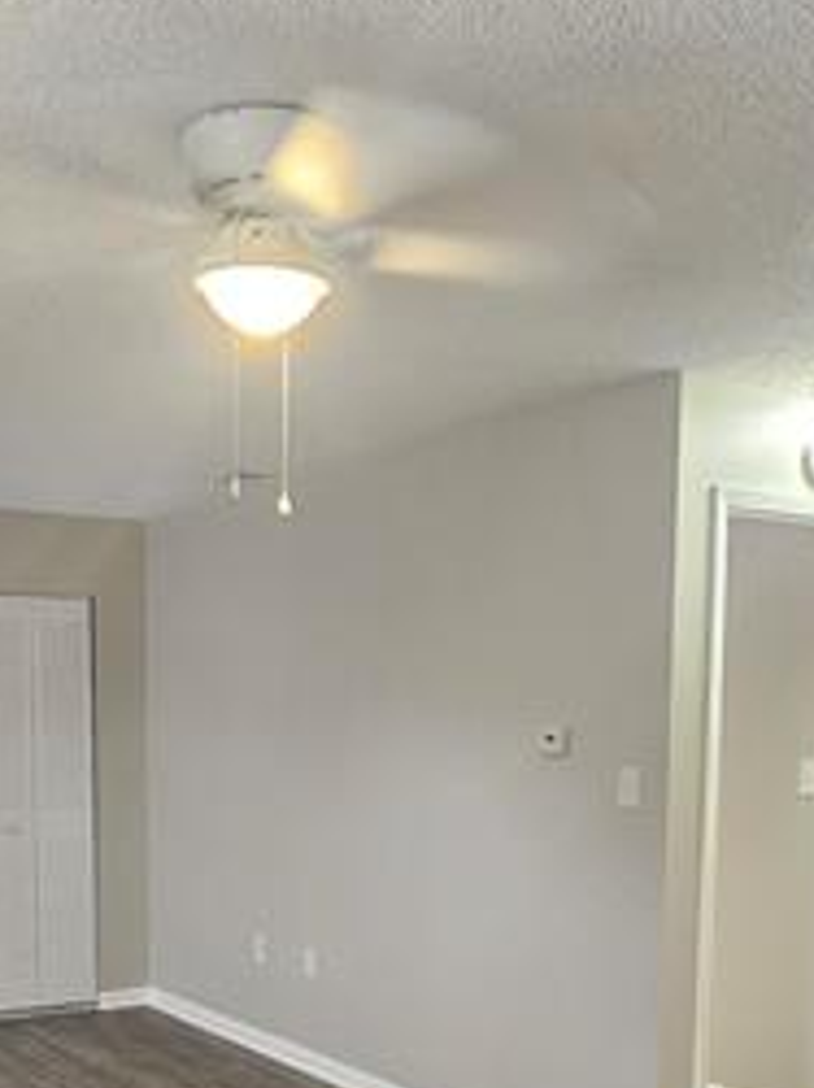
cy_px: 875
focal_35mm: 40
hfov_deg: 35.7
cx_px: 309
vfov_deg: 44.5
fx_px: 1256
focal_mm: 2.2
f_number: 2.2
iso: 320
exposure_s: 1/40
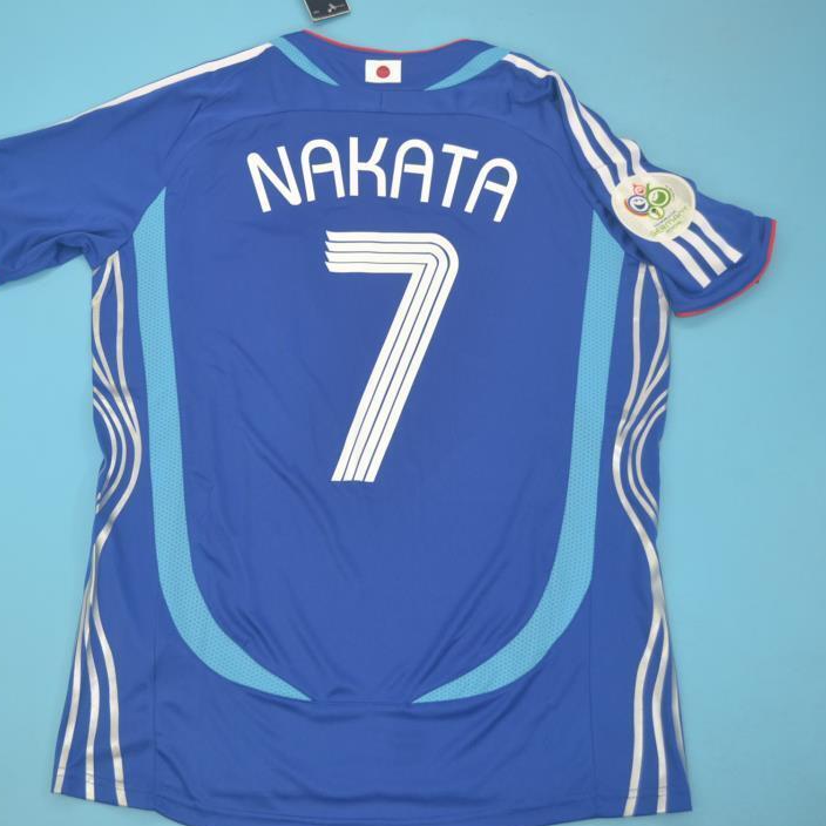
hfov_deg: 39.0
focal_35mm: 43
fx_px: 1161
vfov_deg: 39.2
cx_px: 323
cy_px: 421
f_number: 3.8
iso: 200
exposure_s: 1/125
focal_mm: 22
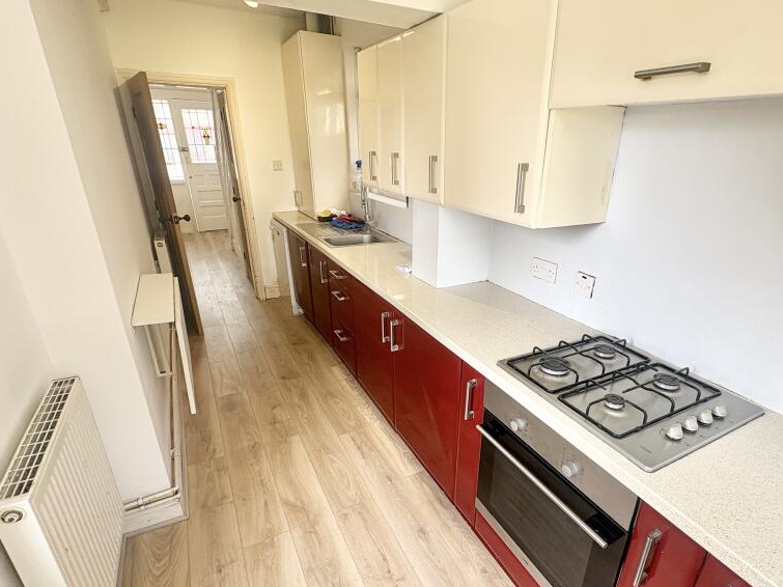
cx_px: 438
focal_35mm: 19
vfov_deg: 68.4
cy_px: 328
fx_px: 430
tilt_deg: -24.2
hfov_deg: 84.3
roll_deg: +0.0
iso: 80
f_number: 2.2
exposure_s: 1/99
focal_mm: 2.22
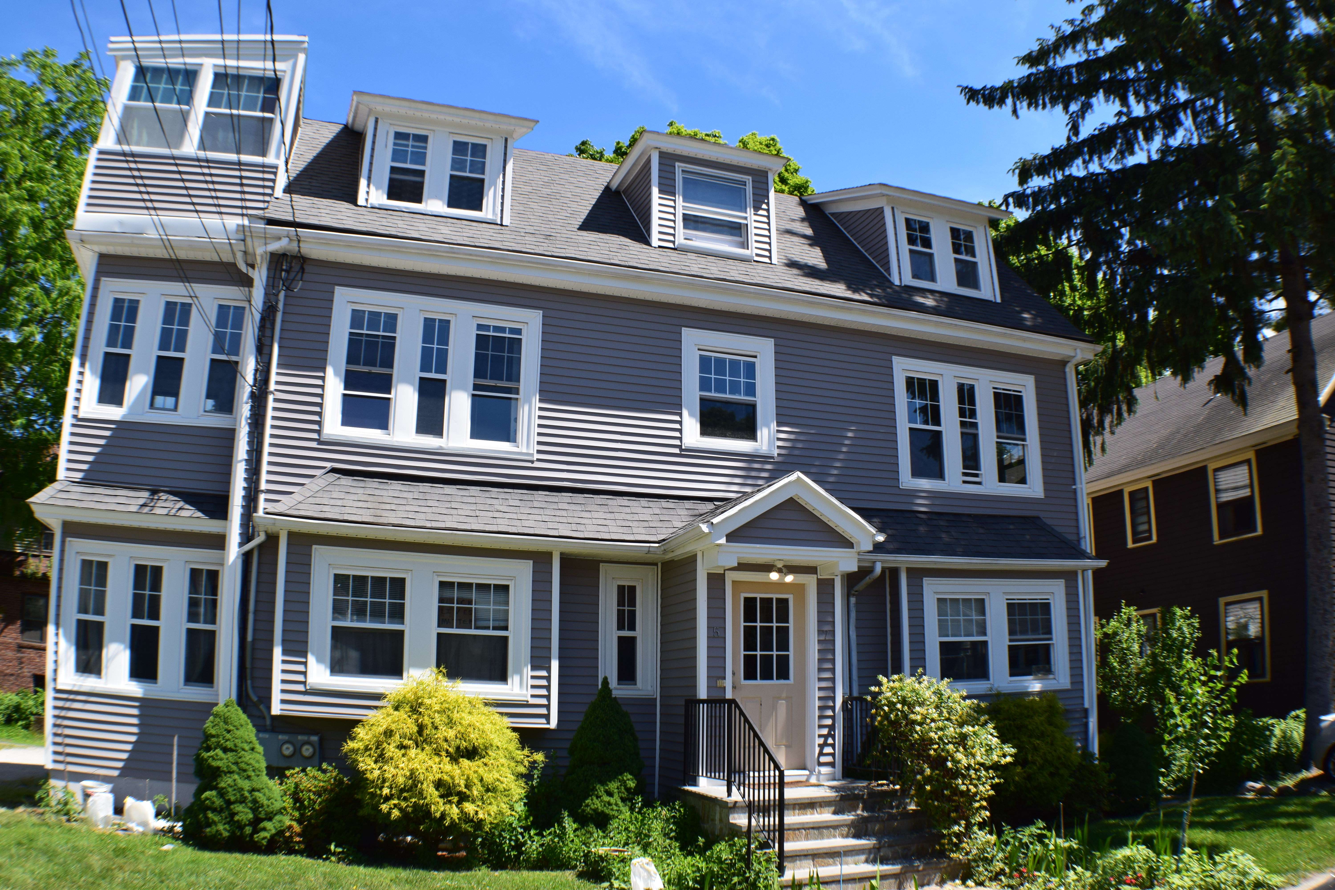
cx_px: 668
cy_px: 445
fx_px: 1502
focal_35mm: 40
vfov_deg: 33.0
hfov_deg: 47.9
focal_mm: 27
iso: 400
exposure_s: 1/320
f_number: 11
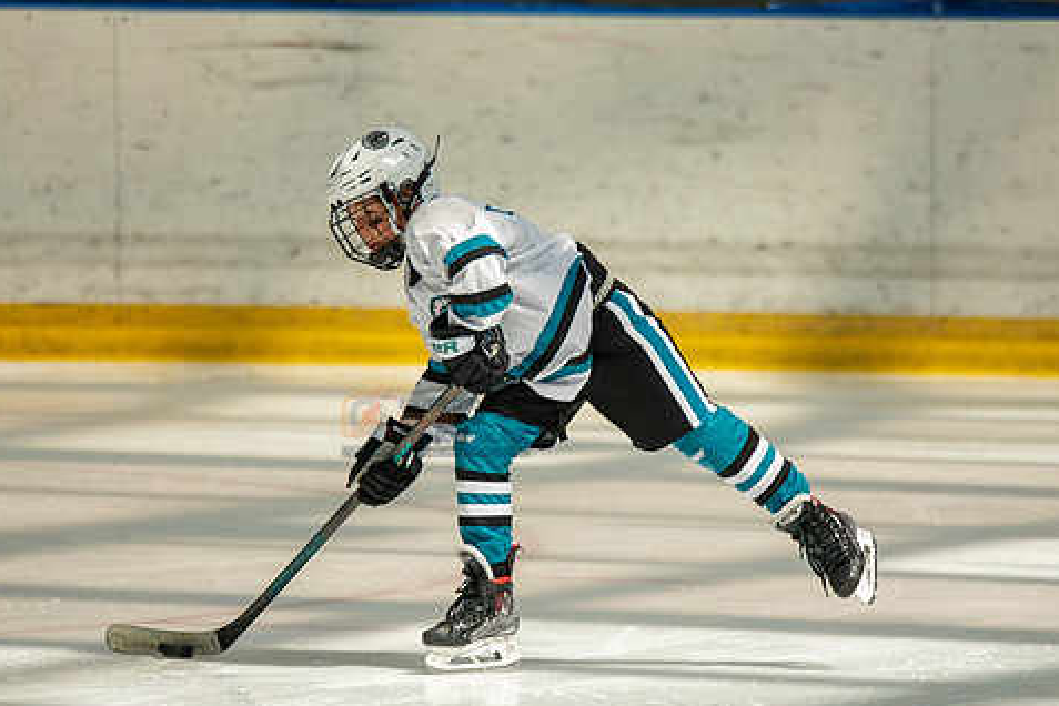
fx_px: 16060
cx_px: 546
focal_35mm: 546
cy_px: 393
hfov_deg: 3.8
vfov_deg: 2.5
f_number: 3.2
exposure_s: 1/6400
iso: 1600
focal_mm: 300
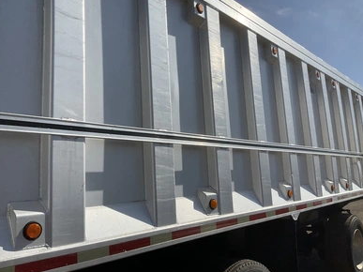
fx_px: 314
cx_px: 180
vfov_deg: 46.8
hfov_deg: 60.0
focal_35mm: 30
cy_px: 138
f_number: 1.8
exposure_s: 1/4405
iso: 25
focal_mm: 3
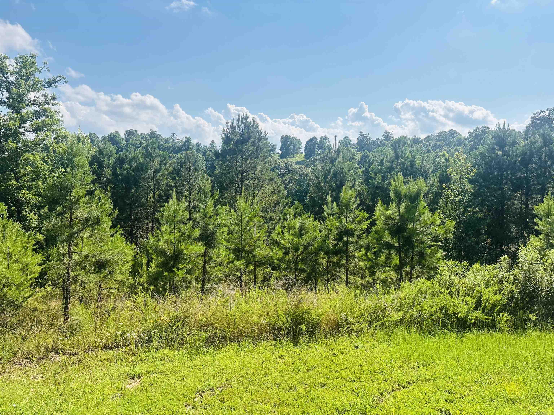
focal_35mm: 26
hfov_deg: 67.3
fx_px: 416
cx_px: 277
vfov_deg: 53.1
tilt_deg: -2.8
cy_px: 208
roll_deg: +1.0
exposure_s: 1/4630
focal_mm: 5.96
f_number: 1.6
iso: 50
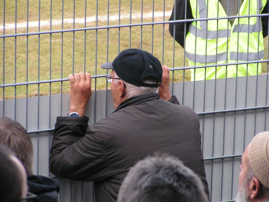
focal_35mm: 247
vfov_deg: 6.0
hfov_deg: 8.0
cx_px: 134
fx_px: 1919
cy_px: 101
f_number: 3.5
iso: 80
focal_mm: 37.8
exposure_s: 1/250
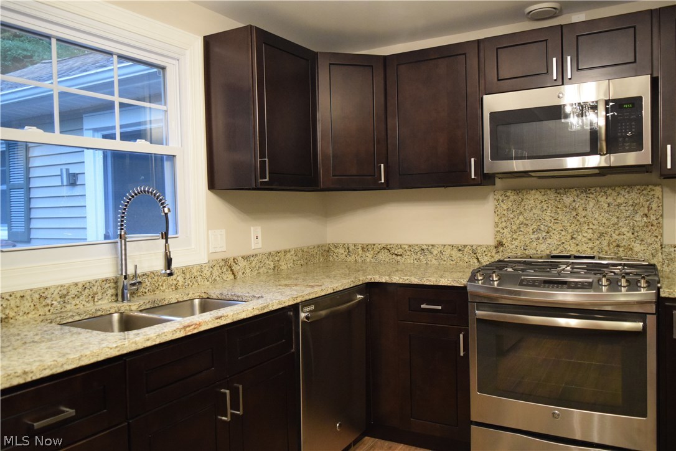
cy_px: 226
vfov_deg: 47.9
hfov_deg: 67.4
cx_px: 338
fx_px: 507
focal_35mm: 27
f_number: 3.5
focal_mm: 18
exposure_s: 1/125
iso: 3200
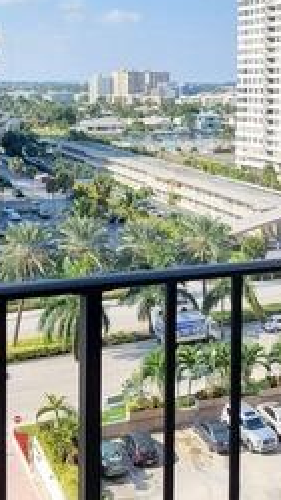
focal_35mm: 56
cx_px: 183
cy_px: 140
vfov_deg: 36.5
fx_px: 742
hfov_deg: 21.4
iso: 16
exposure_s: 1/230
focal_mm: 6.7
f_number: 1.8
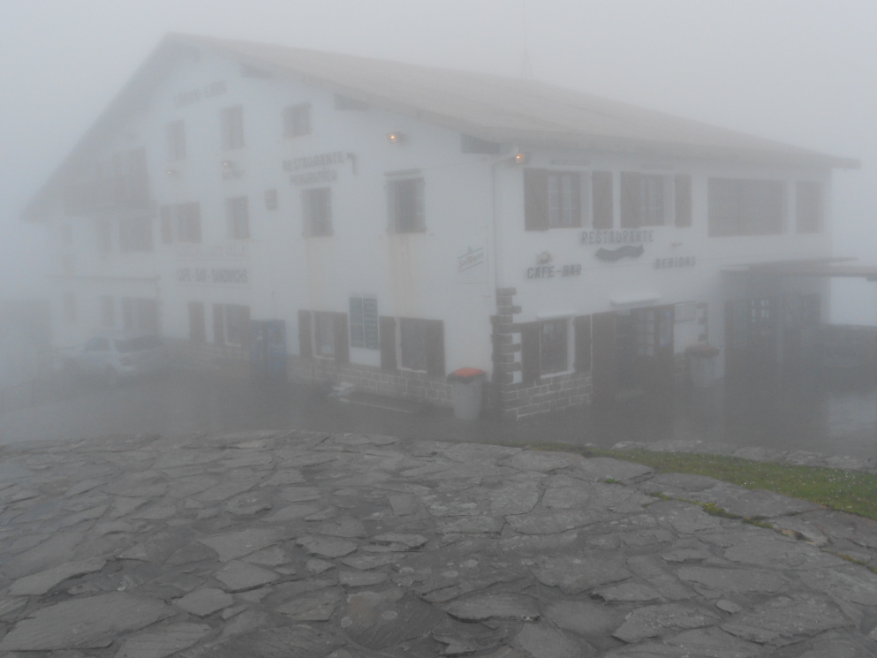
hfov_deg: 55.3
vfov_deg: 43.0
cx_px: 445
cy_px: 321
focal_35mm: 33
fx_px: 836
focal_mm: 5.8
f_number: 3.6
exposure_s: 1/1500
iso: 80
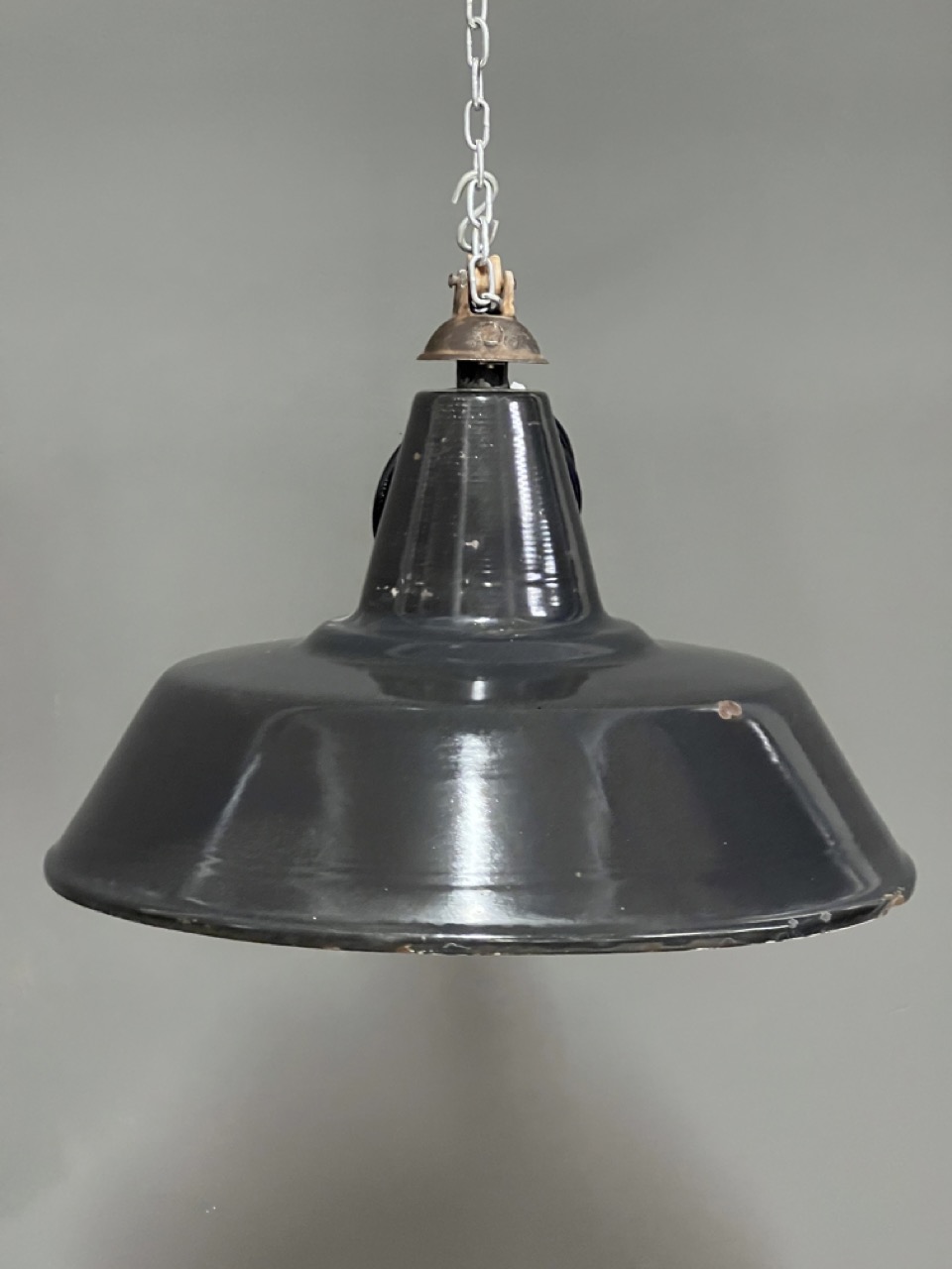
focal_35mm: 77
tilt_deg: -6.9
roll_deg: +2.1
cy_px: 634
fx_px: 2824
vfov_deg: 25.3
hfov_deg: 19.1
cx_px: 476
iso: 1000
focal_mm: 9
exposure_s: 1/25
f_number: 2.8
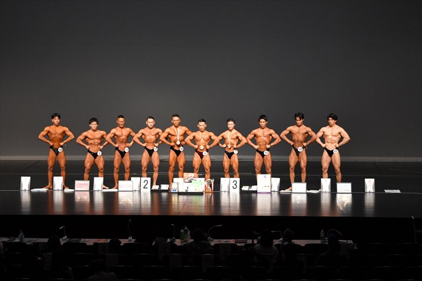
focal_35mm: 102
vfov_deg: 13.4
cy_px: 140
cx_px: 211
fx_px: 1195
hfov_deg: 20.0
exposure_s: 1/400
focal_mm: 68
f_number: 5.6
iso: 2500
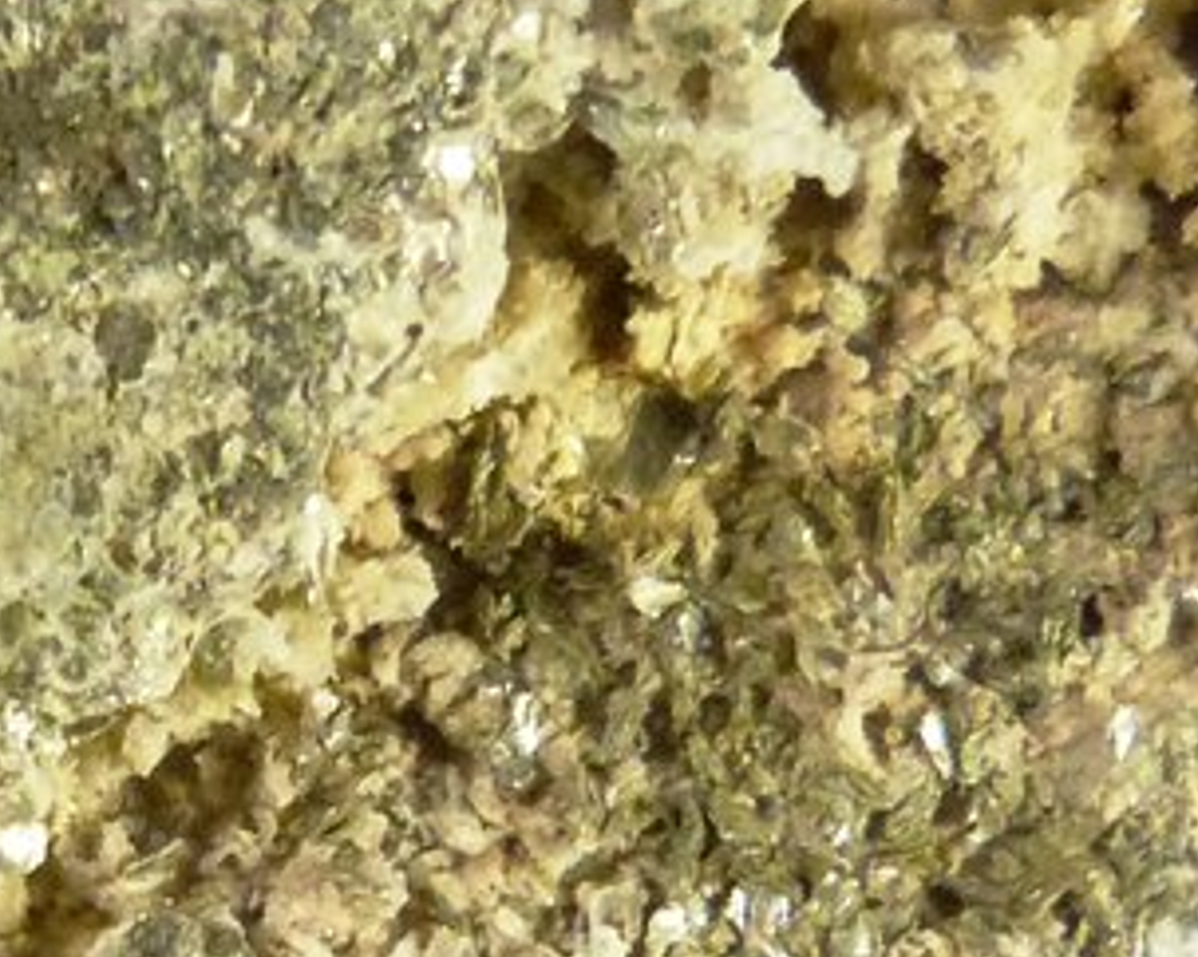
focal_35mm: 129
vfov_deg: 11.9
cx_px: 127
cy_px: 862
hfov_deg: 14.8
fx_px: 4571
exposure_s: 1/60
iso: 400
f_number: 2.8
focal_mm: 4.5
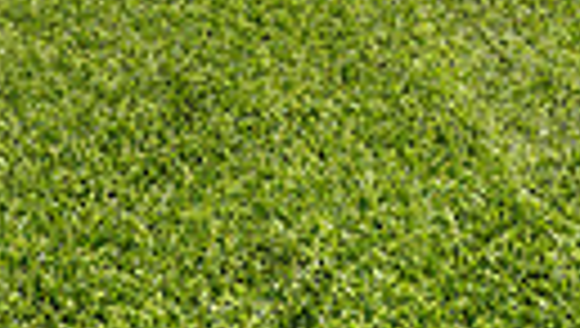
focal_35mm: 113
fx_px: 1740
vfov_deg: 8.8
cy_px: -660
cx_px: 58
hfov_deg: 18.6
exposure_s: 1/250
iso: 100
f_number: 8
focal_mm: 31
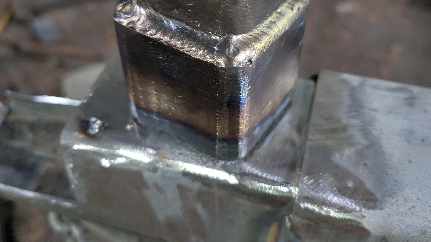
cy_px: 76
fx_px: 400
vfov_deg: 33.4
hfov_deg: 56.6
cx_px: 216
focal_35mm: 35
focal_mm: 6.9
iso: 678
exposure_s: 1/60
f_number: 1.68
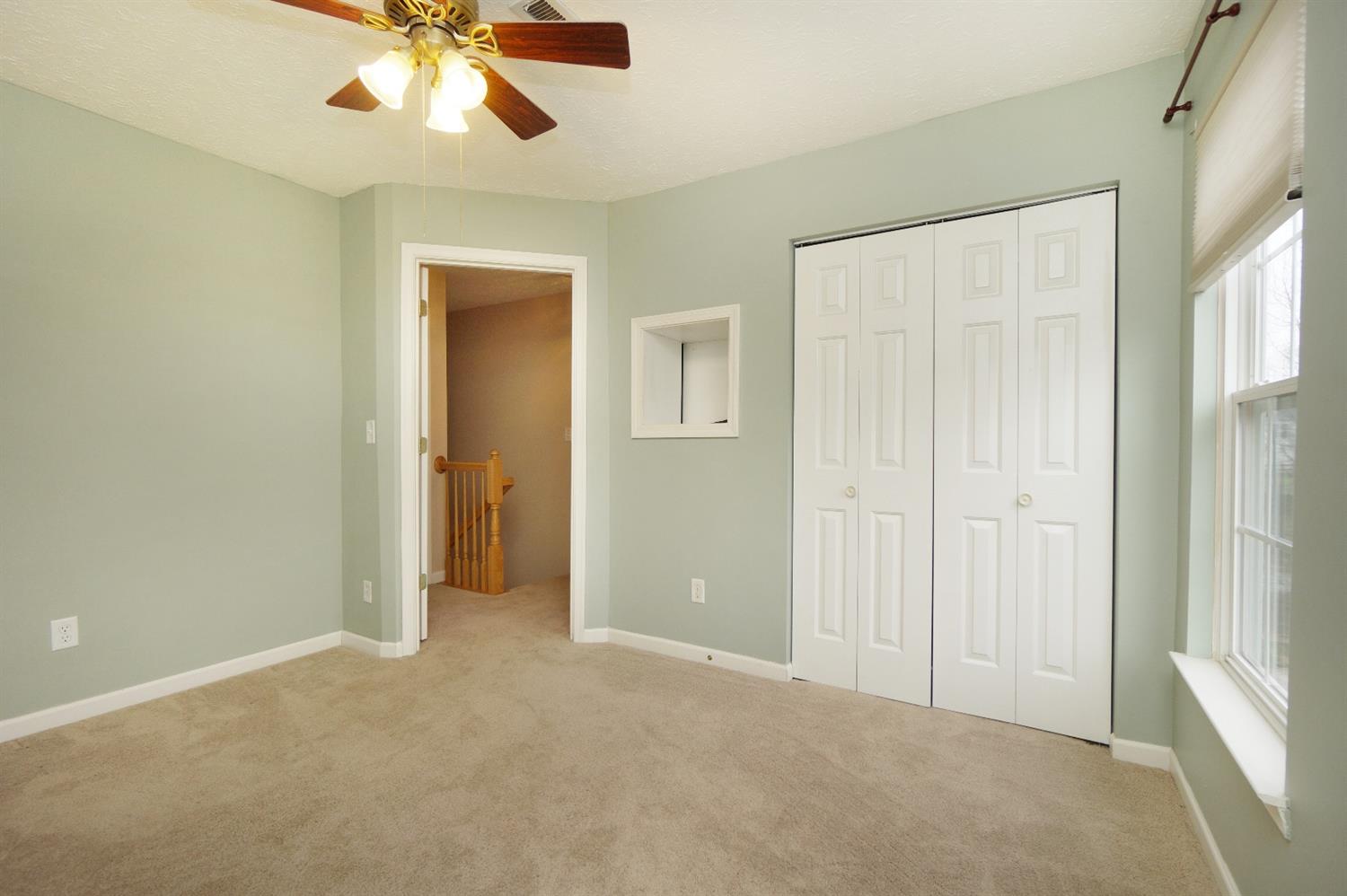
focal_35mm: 15
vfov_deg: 77.2
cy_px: 448
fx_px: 561
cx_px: 674
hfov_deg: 100.4
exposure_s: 1/60
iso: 200
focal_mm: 10
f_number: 4
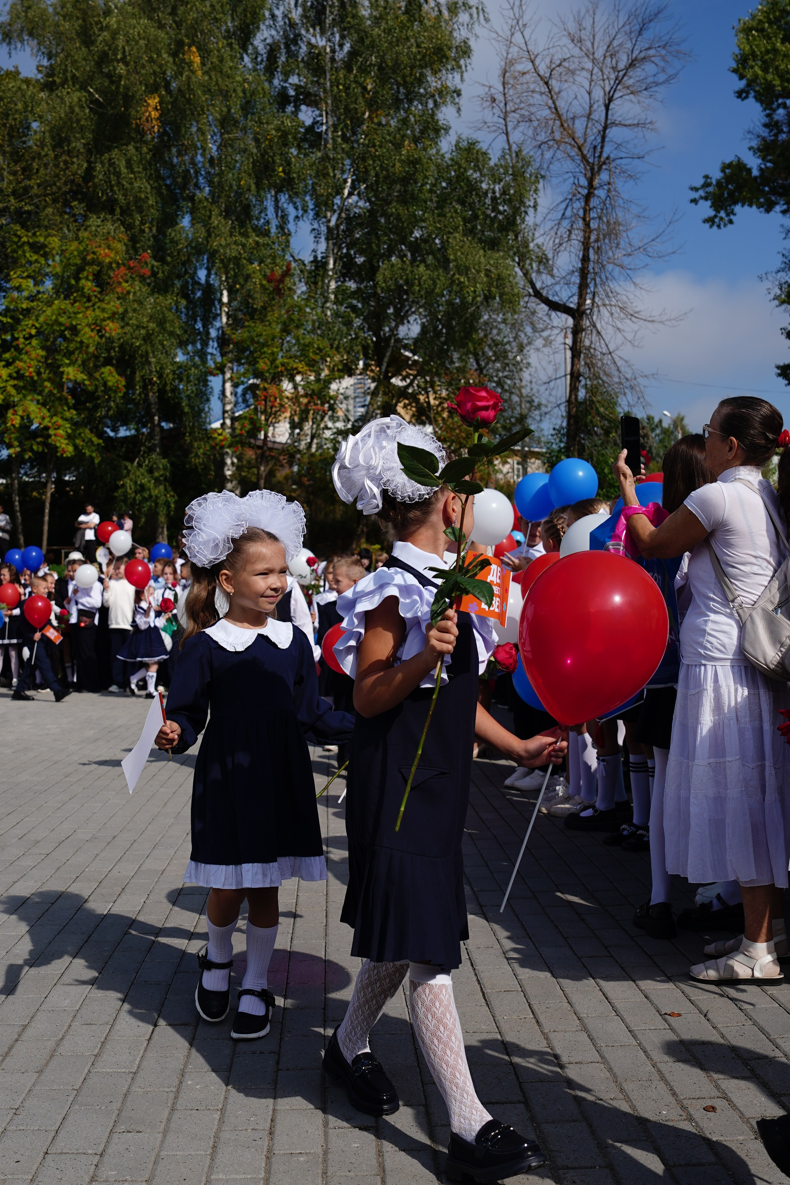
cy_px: 592
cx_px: 395
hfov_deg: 36.9
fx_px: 1185
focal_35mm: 36
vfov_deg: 53.1
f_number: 4
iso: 80
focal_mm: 24
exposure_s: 1/1250
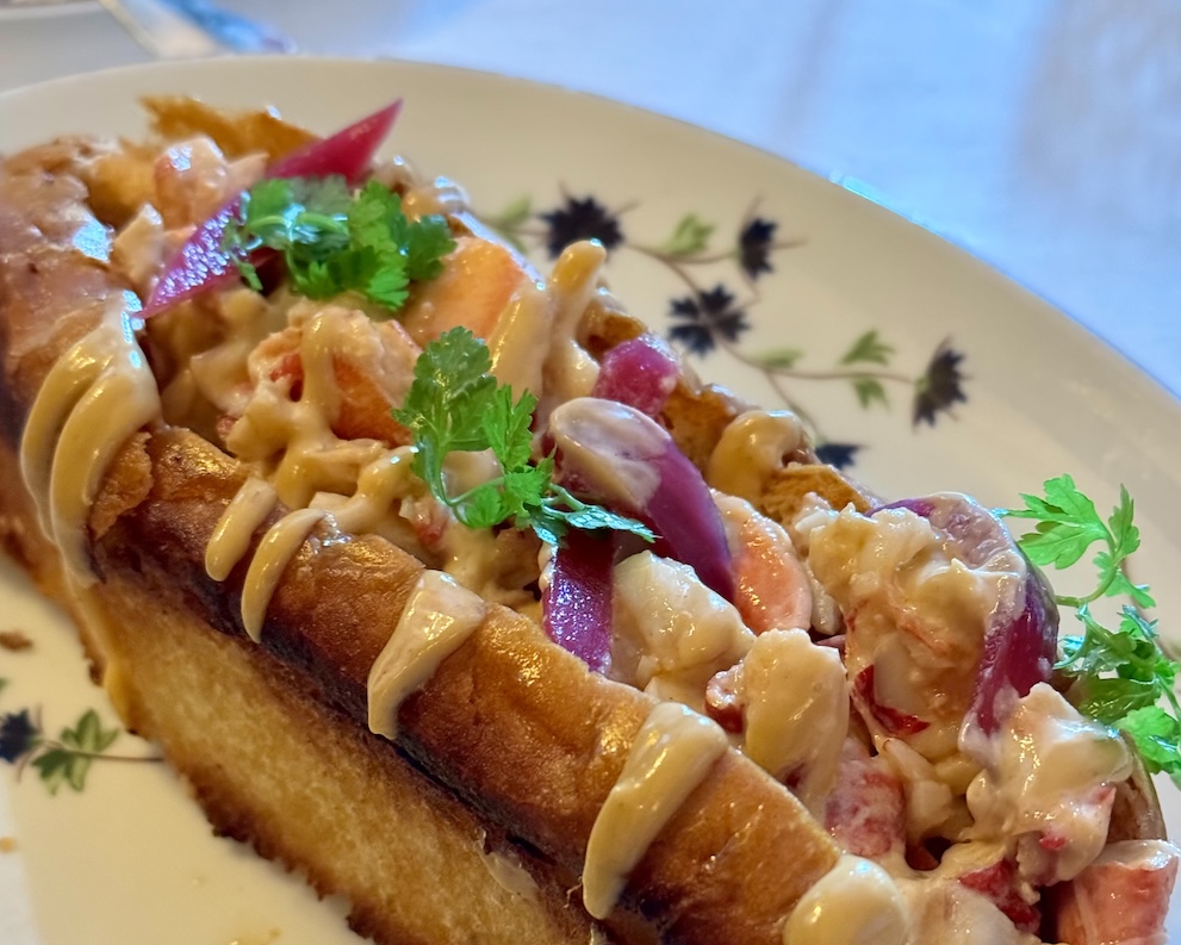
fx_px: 2202
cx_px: 588
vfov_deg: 24.1
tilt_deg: -45.9
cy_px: 623
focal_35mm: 63
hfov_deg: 30.0
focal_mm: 6.76
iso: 640
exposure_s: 1/28
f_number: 1.78
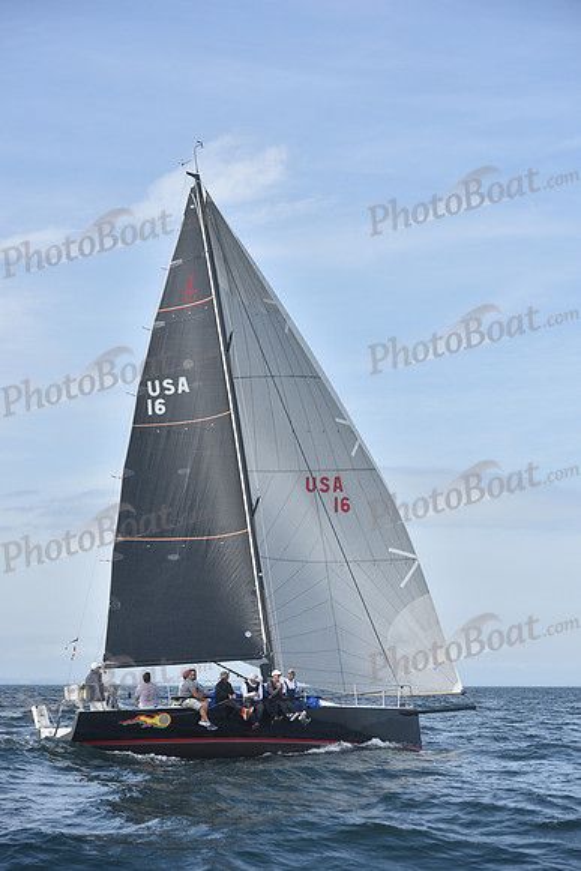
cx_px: 290
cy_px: 436
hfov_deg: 19.5
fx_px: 1693
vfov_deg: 28.8
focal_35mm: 70
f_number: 5.6
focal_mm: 70
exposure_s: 1/1250
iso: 200
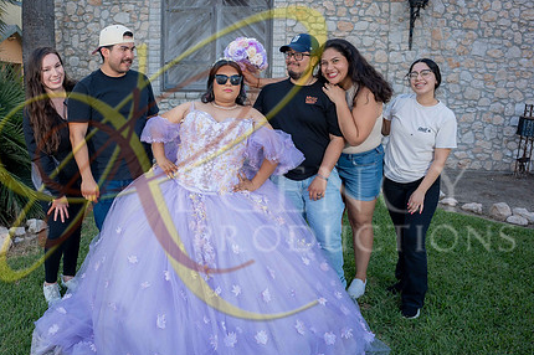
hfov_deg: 67.1
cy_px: 163
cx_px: 229
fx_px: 400
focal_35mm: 27
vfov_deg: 47.8
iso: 125
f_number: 2.8
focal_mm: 20
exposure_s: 1/400
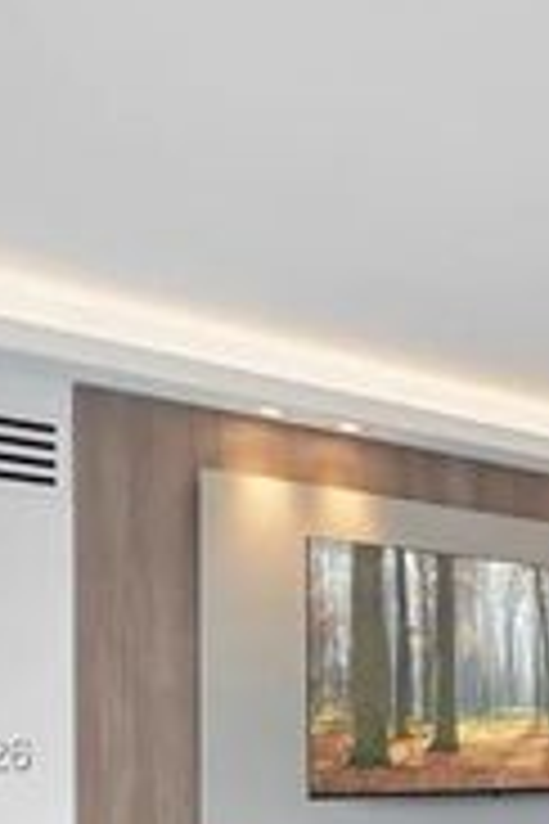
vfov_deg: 37.4
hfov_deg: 21.2
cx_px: 909
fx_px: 1121
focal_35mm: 49
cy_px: 756
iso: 100
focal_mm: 14
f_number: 9
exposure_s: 1/8
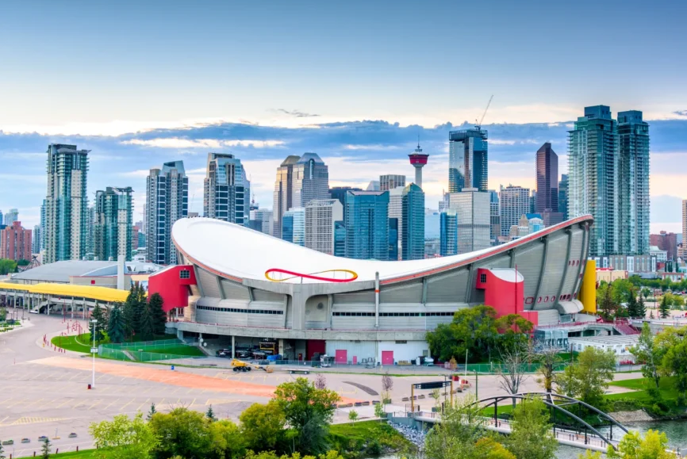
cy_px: 211
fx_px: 993
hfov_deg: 38.1
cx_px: 400
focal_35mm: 52
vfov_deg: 26.0
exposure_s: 1/13
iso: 100
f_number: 5.6
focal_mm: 44
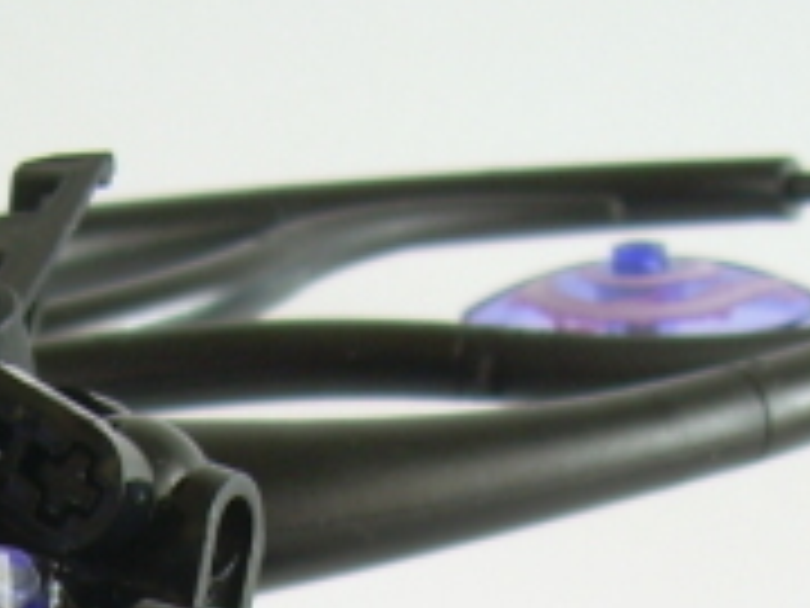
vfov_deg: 10.5
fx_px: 3159
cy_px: 982
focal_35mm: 135
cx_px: 32
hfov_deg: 14.4
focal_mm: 6.3
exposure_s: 1/15
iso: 50
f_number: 2.8
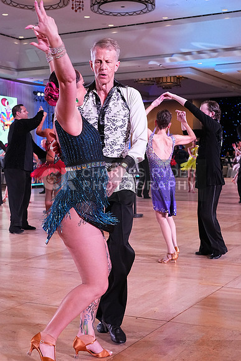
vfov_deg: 36.9
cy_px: 180
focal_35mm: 54
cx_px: 120
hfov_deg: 25.1
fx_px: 542
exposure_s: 1/400
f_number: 5
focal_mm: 36
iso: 3200
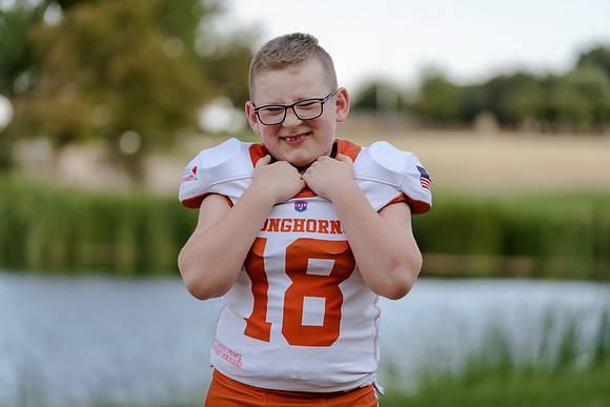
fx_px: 2169
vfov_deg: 10.7
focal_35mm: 128
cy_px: 204
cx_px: 305
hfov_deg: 16.0
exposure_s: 1/320
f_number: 3.2
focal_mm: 128
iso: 125
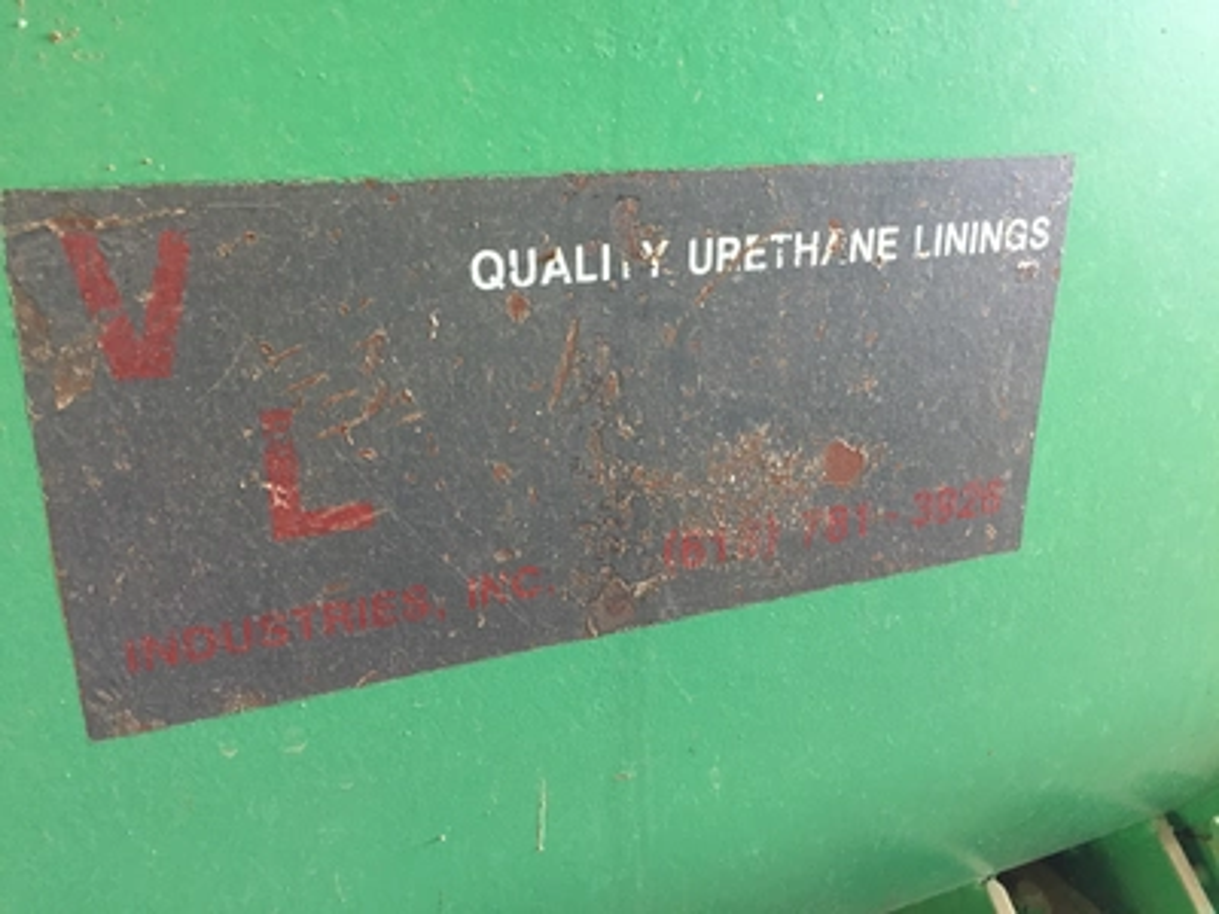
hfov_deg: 61.7
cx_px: 610
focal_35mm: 29
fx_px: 1021
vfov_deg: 48.2
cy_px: 457
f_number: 2.2
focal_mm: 4.15
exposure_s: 1/30
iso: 100
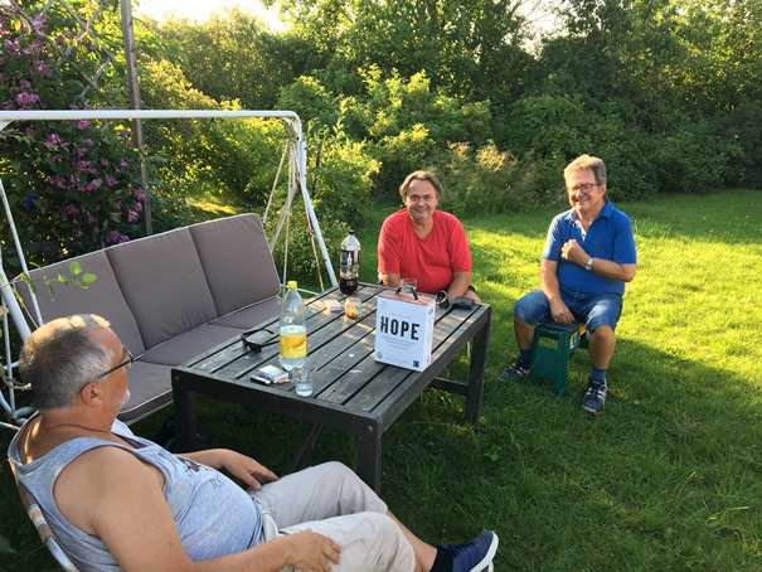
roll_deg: -2.9
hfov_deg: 61.6
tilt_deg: -20.1
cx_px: 381
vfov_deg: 48.2
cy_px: 286
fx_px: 639
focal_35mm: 29
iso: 25
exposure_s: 1/113
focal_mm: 4.15
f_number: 2.2
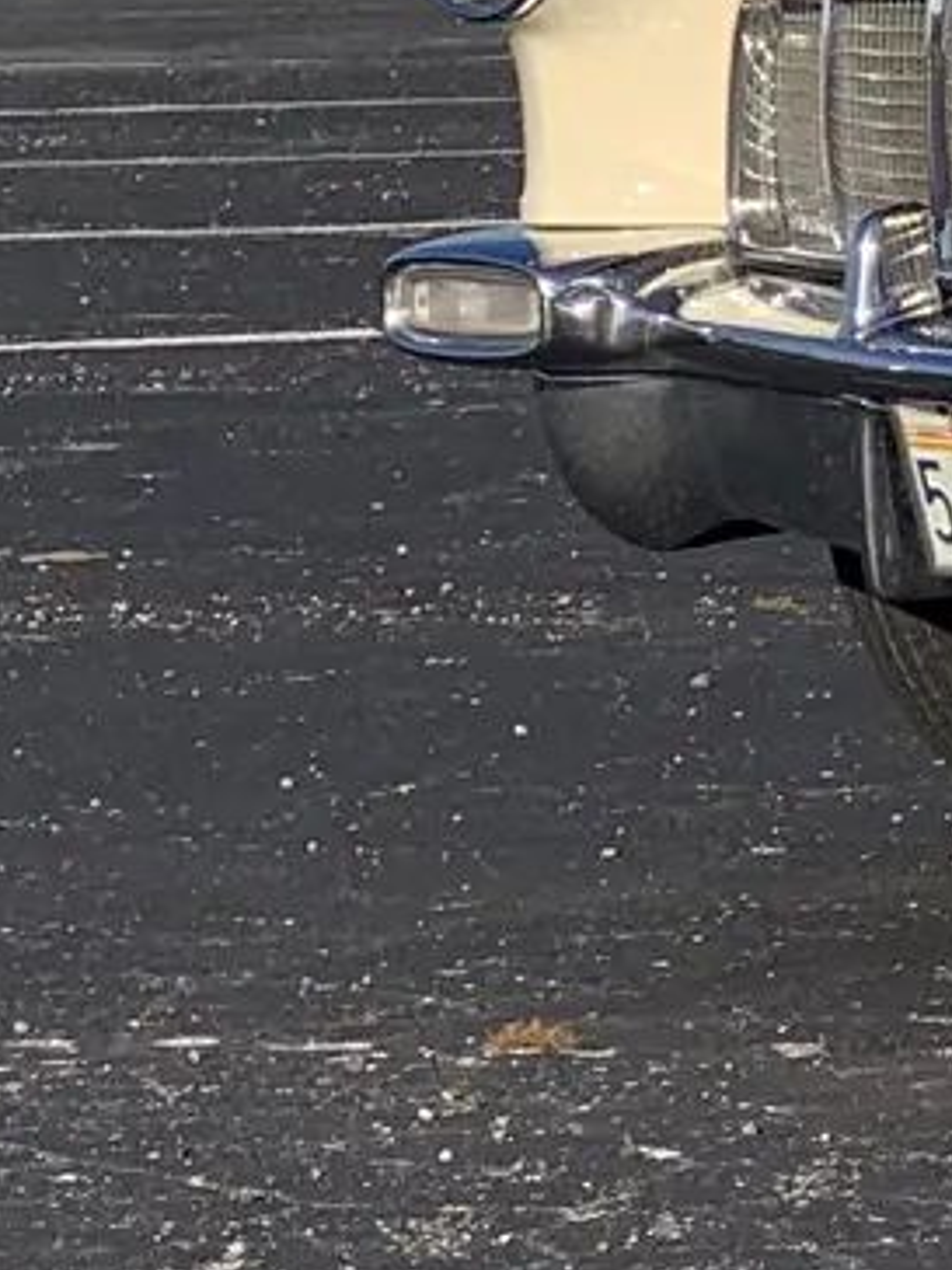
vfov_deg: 7.2
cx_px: 2758
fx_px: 10047
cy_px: -140
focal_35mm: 274
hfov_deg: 5.2
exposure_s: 1/1597
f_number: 2.4
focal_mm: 6
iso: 16
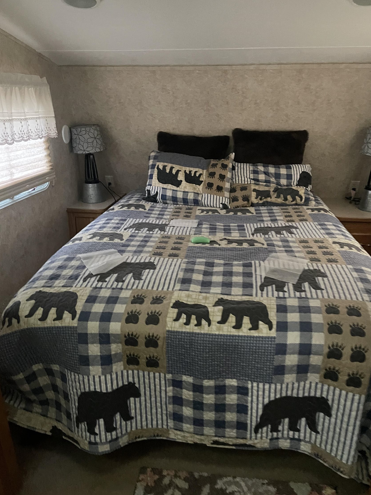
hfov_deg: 51.3
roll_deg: -1.9
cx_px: 188
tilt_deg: -19.7
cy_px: 238
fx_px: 386
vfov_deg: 65.3
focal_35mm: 27
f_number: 1.6
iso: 800
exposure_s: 1/30
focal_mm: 4.2
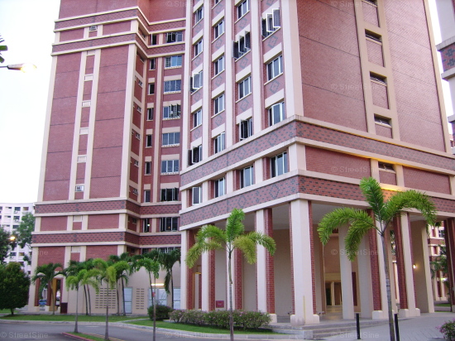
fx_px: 460
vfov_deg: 40.7
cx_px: 228
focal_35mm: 35
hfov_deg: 52.6
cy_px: 170
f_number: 2.8
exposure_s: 1/32
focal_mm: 5.95
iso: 100
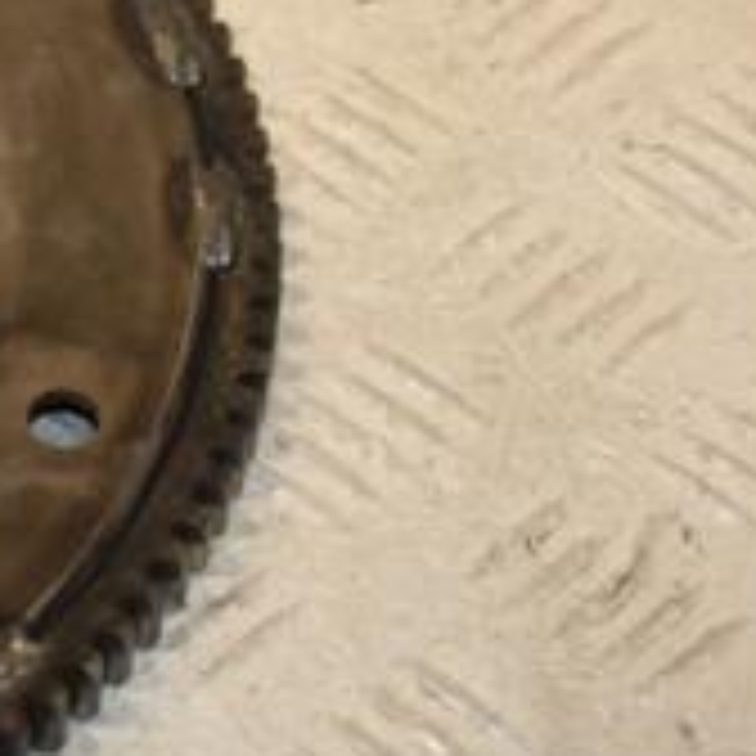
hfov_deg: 8.9
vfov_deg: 9.2
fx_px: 4719
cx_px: -423
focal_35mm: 191
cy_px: 243
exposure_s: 1/200
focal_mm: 42
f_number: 5.6
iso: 800
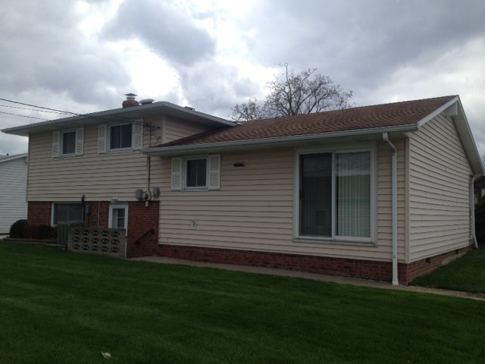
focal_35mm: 35
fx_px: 490
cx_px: 242
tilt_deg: +2.3
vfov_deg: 40.7
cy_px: 182
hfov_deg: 52.6
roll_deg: -0.1
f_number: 2.4
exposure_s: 1/1104
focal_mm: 4.28
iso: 50
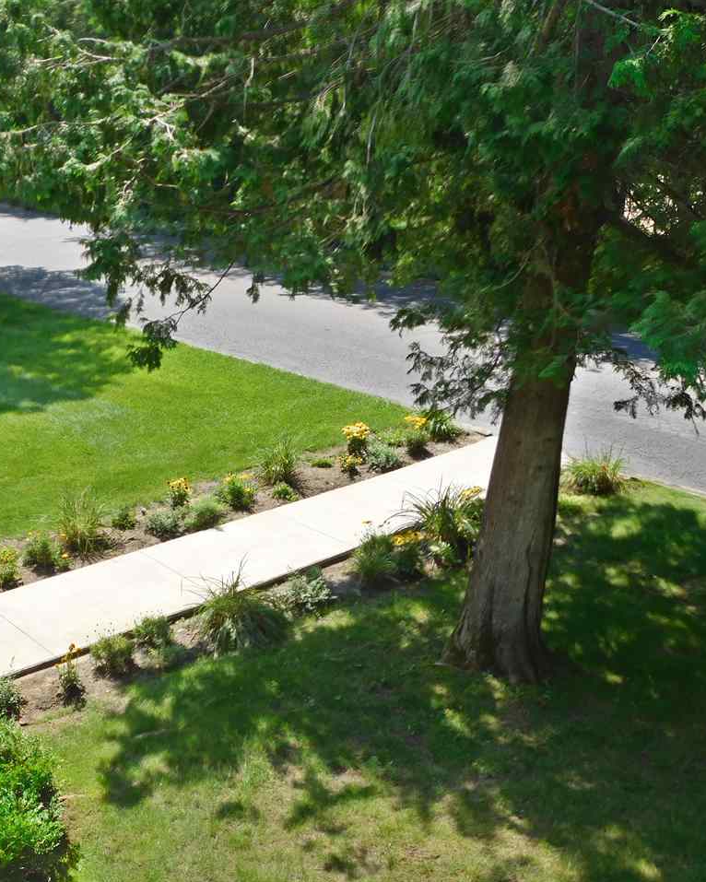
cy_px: 441
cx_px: 229
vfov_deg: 39.5
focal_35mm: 47
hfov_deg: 31.8
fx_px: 1227
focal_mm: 6.3
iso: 125
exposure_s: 1/400
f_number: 3.5
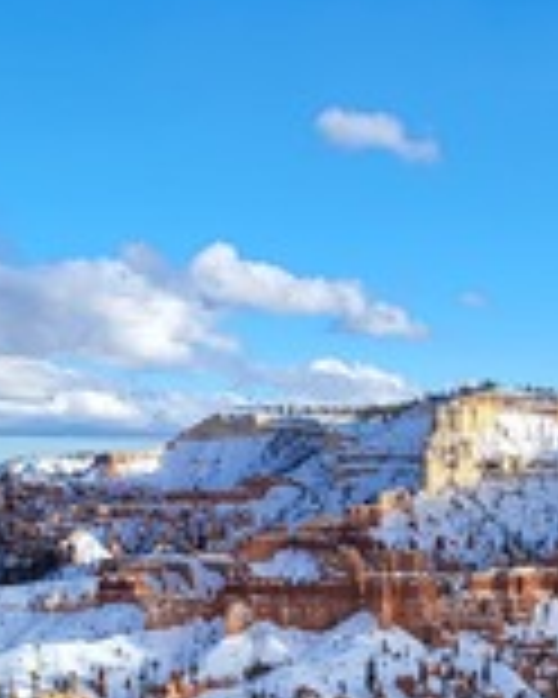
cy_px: 396
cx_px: 446
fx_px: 1755
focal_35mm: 85
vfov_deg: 22.5
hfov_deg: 17.9
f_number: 1.8
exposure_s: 1/1686
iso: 40
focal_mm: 5.4
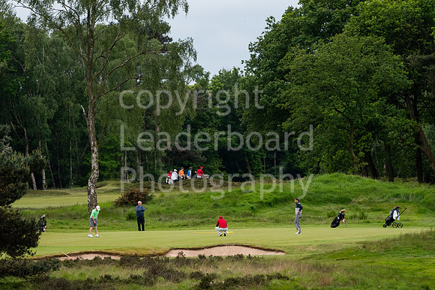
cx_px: 218
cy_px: 145
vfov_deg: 3.3
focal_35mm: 420
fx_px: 5076
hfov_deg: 4.9
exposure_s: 1/1600
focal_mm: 280
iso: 1600
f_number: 5.6
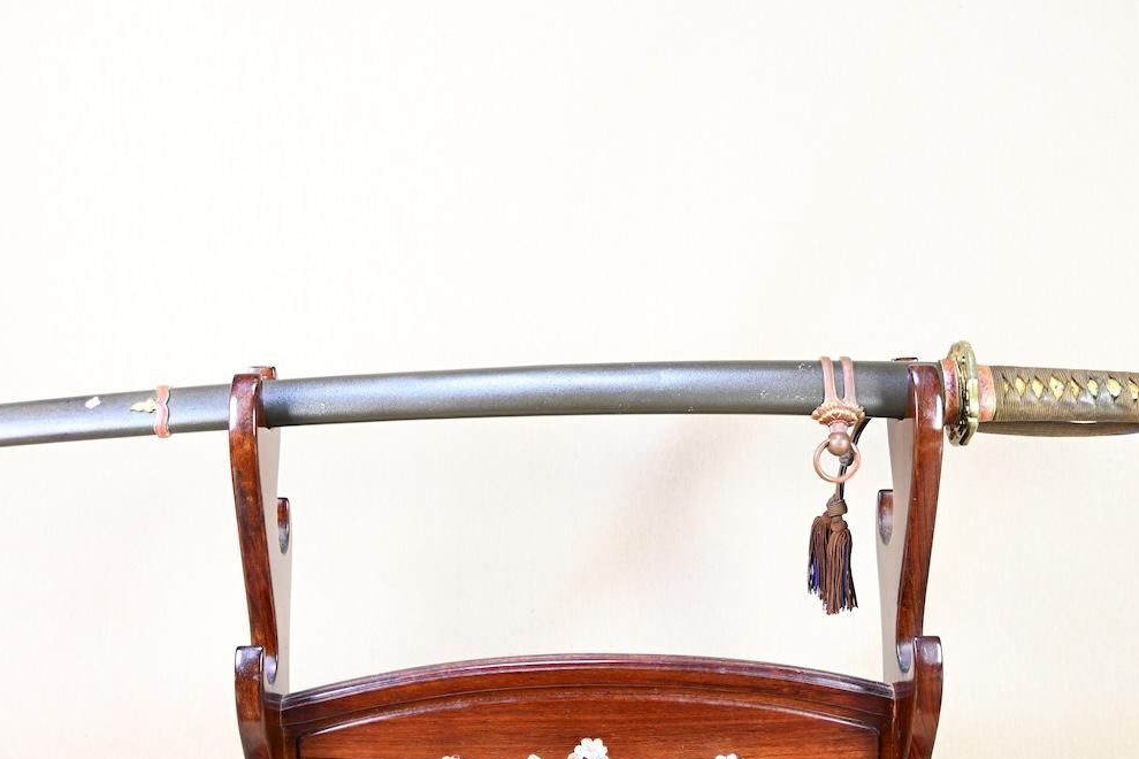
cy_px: 372
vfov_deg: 32.4
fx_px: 1308
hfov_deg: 47.0
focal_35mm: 41
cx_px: 568
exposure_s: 1/3
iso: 100
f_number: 3.5
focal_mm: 19.5
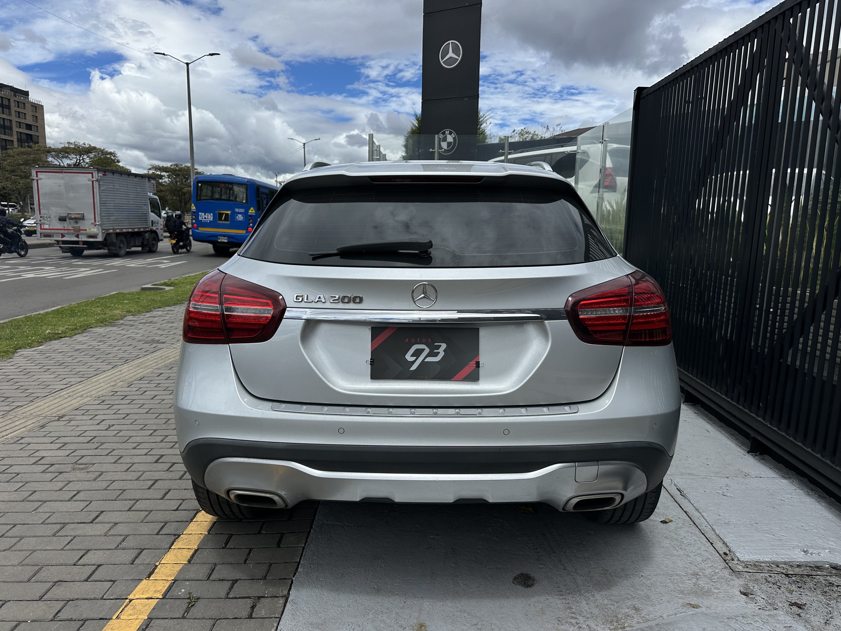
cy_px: 316
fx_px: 583
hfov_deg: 71.6
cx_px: 420
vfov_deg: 56.8
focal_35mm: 24
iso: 80
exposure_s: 1/10753
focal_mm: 6.86
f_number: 1.78
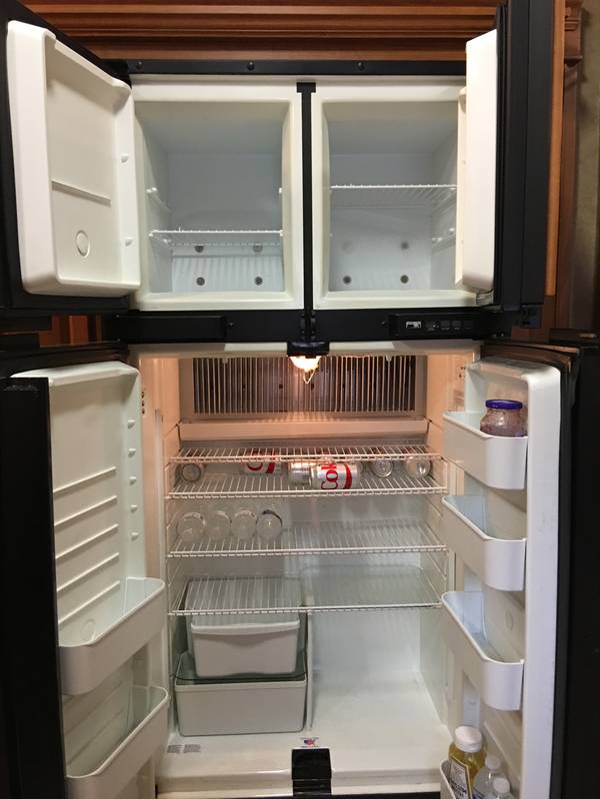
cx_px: 300
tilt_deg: -6.5
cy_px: 400
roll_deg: +0.4
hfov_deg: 48.2
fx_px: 670
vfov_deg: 61.7
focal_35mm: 29
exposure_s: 1/15
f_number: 2.2
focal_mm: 4.15
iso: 100
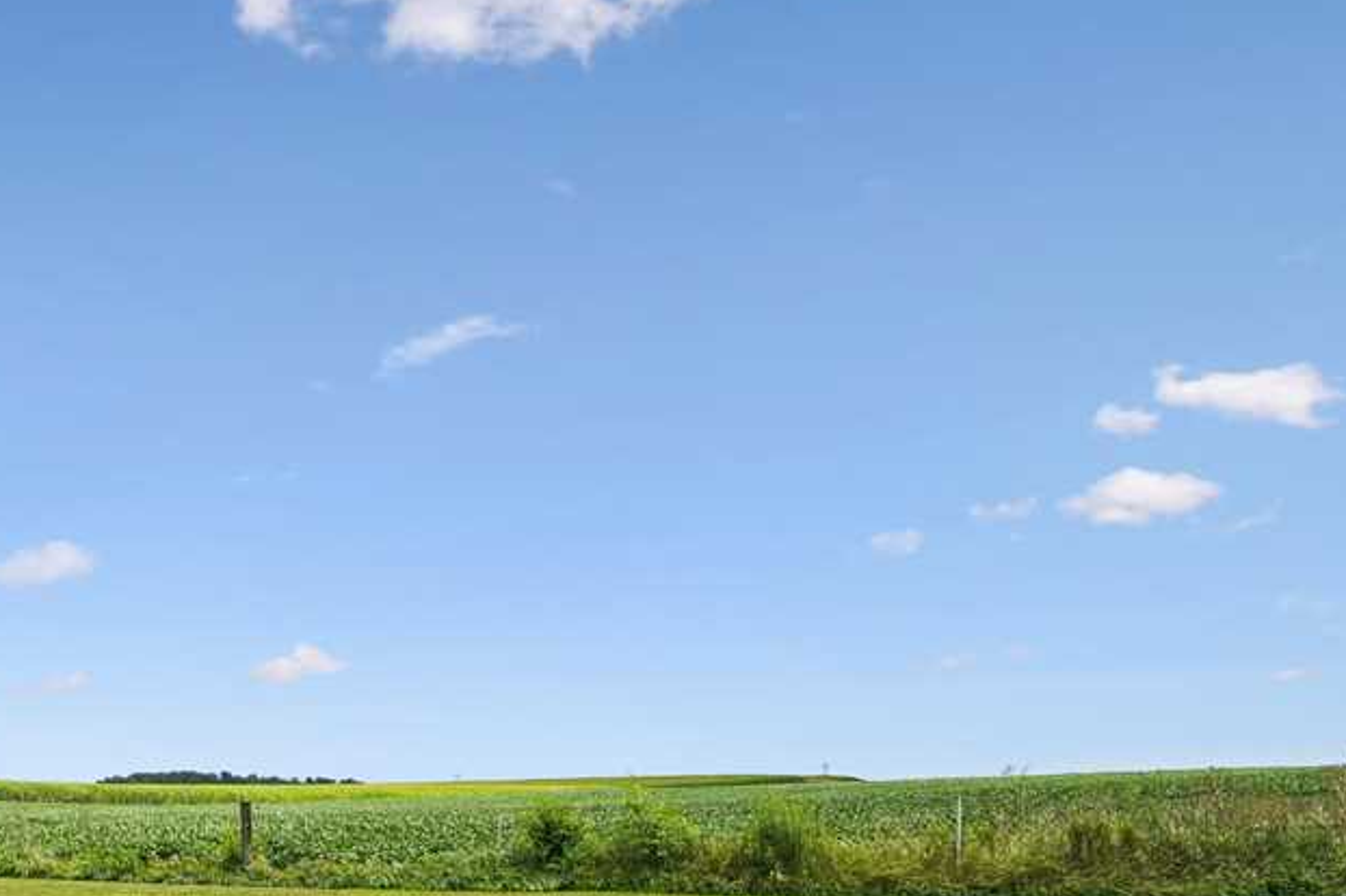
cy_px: 798
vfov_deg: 35.7
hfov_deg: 48.2
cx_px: 110
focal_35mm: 35
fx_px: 1308
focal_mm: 17
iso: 400
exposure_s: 1/1000
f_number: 9
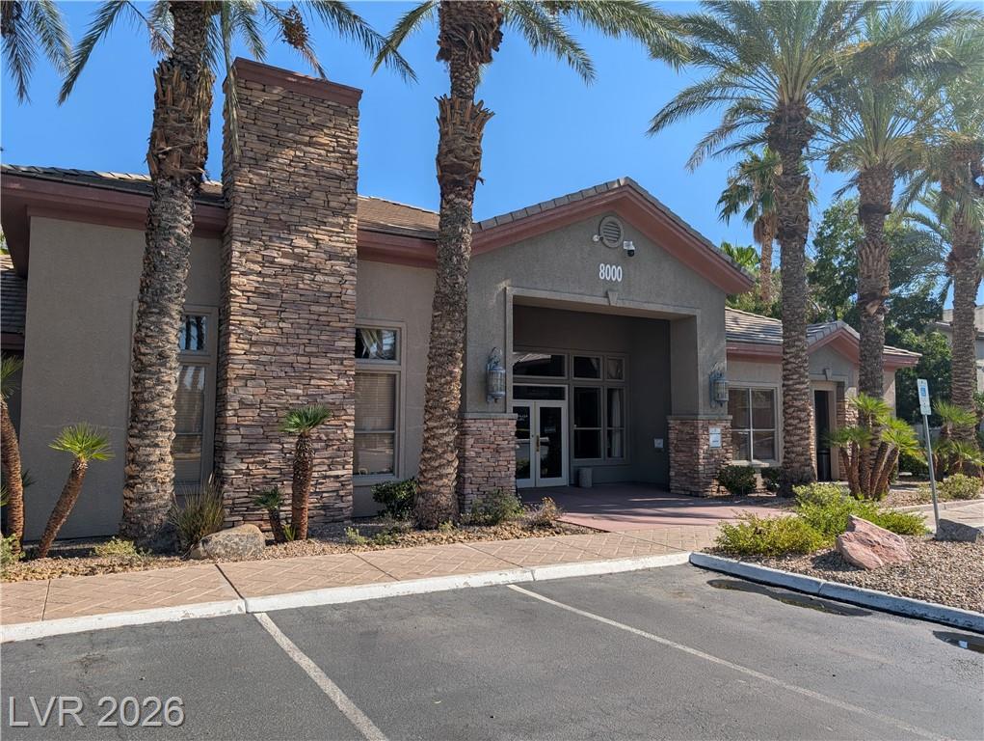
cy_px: 370
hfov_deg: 71.5
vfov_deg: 56.9
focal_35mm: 24
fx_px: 683
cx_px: 492
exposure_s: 1/1052
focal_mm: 6.9
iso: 20
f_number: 1.68
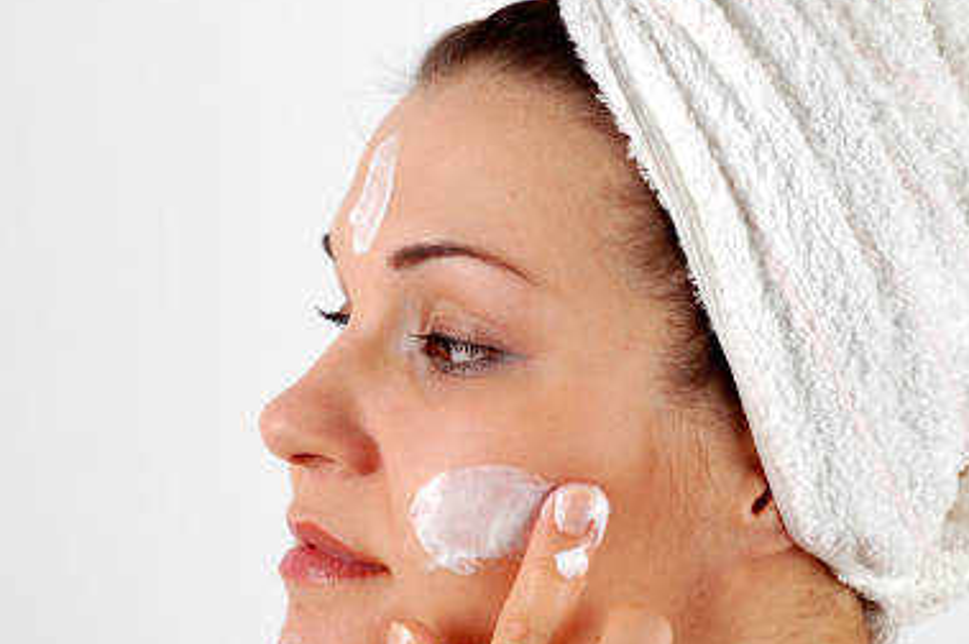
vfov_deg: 16.2
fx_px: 2259
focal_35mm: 84
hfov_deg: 24.2
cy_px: 342
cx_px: 456
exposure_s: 1/125
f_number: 9
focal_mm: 50
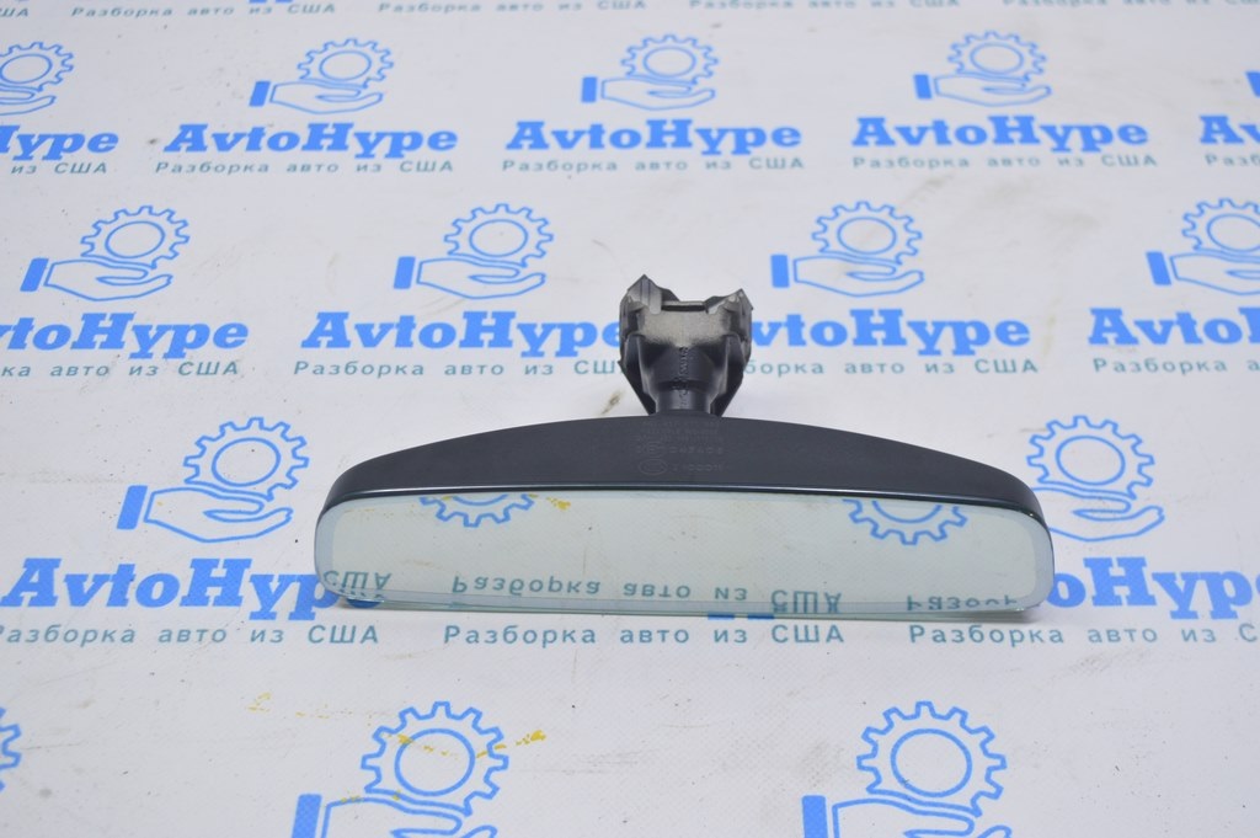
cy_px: 419
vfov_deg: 28.9
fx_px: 1626
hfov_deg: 42.4
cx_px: 630
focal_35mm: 46
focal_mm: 31
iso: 400
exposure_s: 1/25
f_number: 5.6
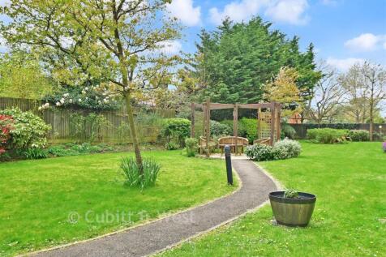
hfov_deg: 61.9
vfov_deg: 43.6
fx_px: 322
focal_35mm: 30
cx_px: 193
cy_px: 128
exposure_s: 1/60
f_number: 7.1
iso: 250
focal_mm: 20
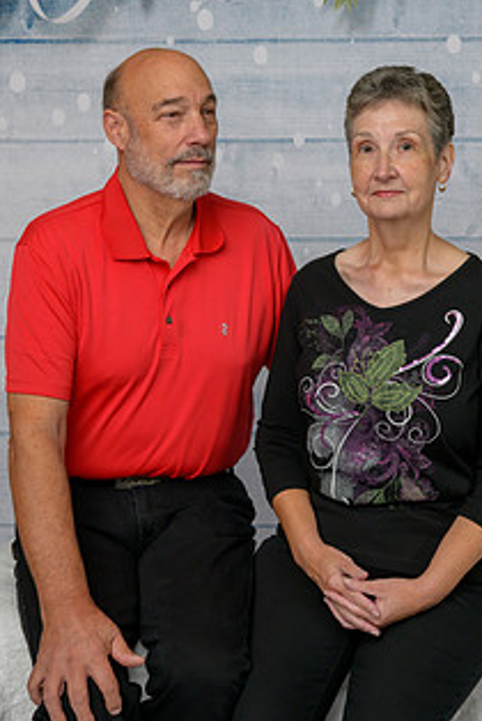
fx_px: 1262
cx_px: 246
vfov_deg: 31.7
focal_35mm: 63
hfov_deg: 21.6
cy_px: 266
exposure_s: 1/125
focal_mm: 44
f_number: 10
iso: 400
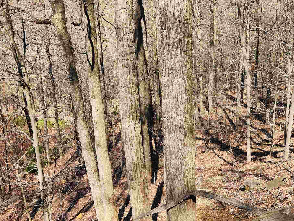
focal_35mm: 39
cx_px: 171
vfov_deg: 36.5
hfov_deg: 47.7
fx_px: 331
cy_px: 78
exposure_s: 1/594
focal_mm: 5.4
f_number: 1.8
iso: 20
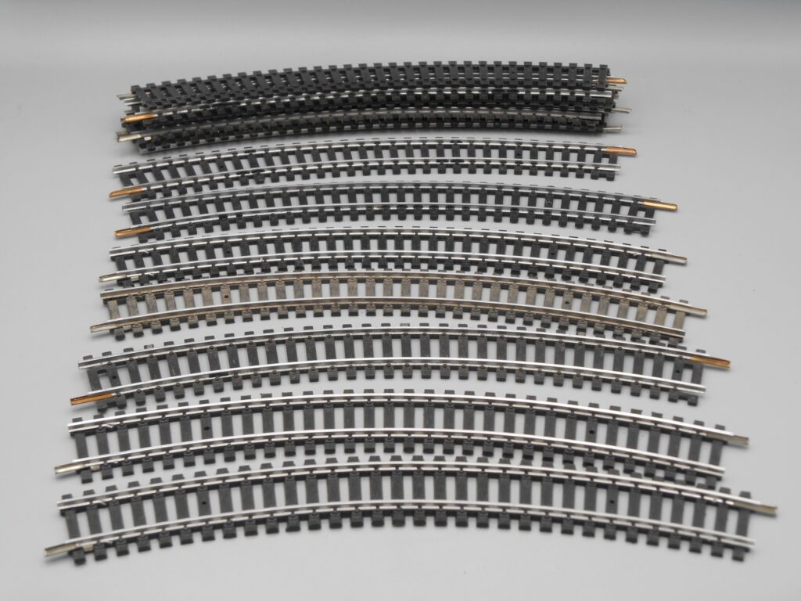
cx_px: 400
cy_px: 300
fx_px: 1412
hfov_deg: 31.7
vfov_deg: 24.0
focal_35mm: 61
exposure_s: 1/60
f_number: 4.4
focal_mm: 10.9
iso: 80
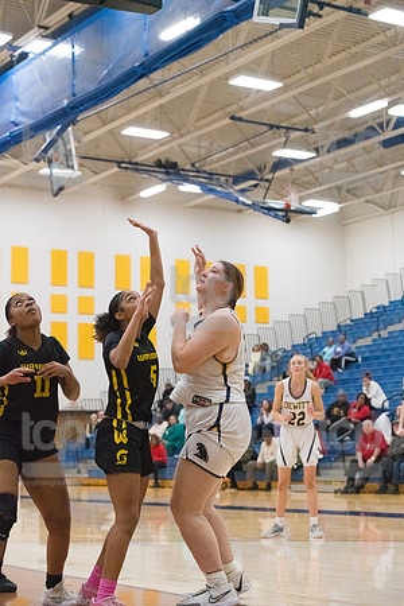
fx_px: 1178
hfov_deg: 19.5
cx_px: 202
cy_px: 303
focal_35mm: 70
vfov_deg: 28.8
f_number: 4.5
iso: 8000
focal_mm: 70
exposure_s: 1/1250
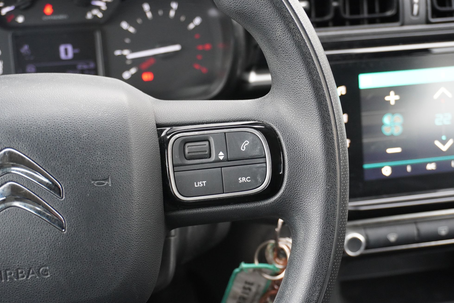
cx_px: 224
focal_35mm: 49
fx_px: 618
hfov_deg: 40.3
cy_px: 153
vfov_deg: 27.6
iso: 2500
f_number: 5
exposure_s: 1/50
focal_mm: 32
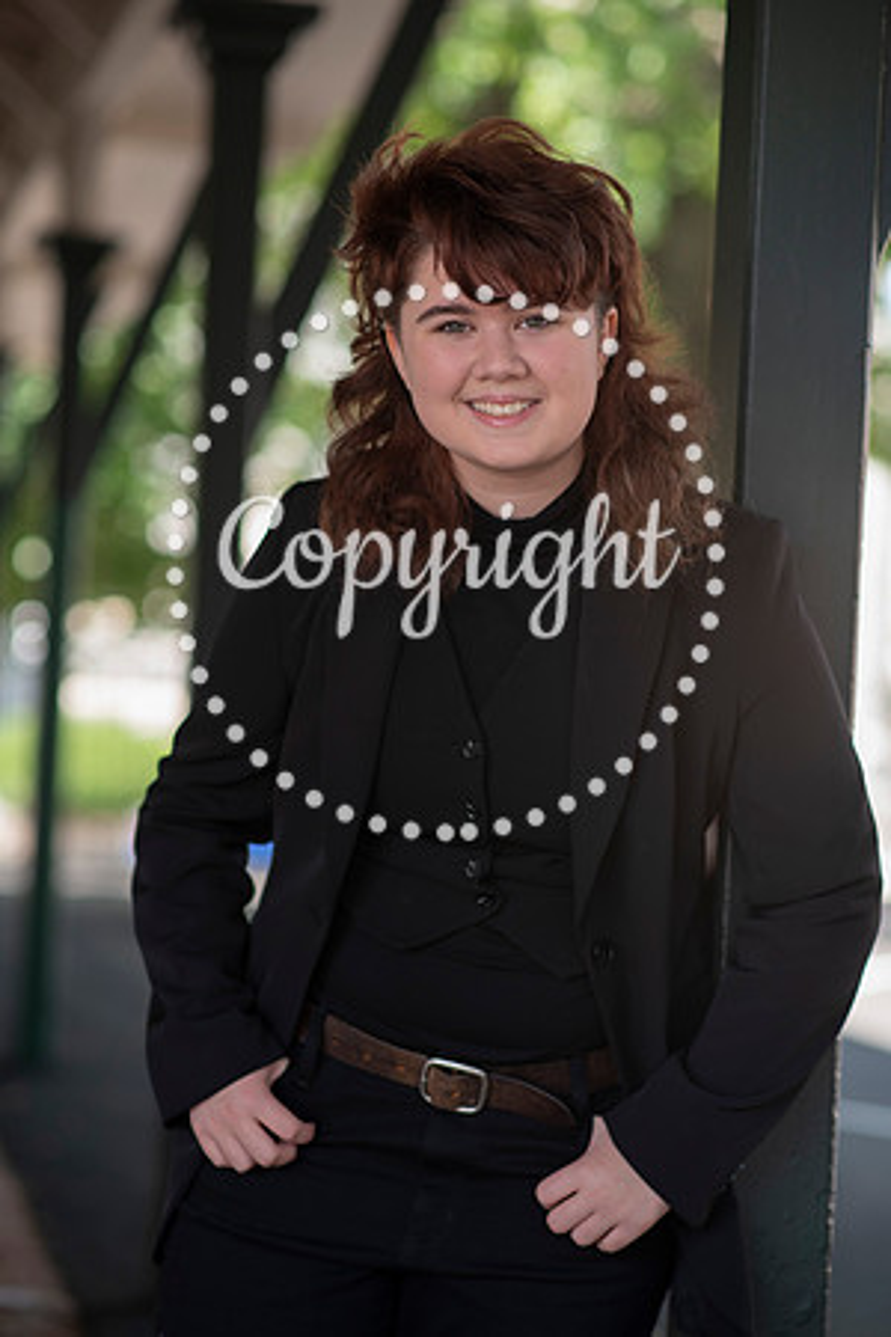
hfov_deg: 16.1
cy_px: 668
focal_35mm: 85
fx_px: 3155
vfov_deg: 23.9
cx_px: 446
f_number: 2.5
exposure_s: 1/320
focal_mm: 85
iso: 200
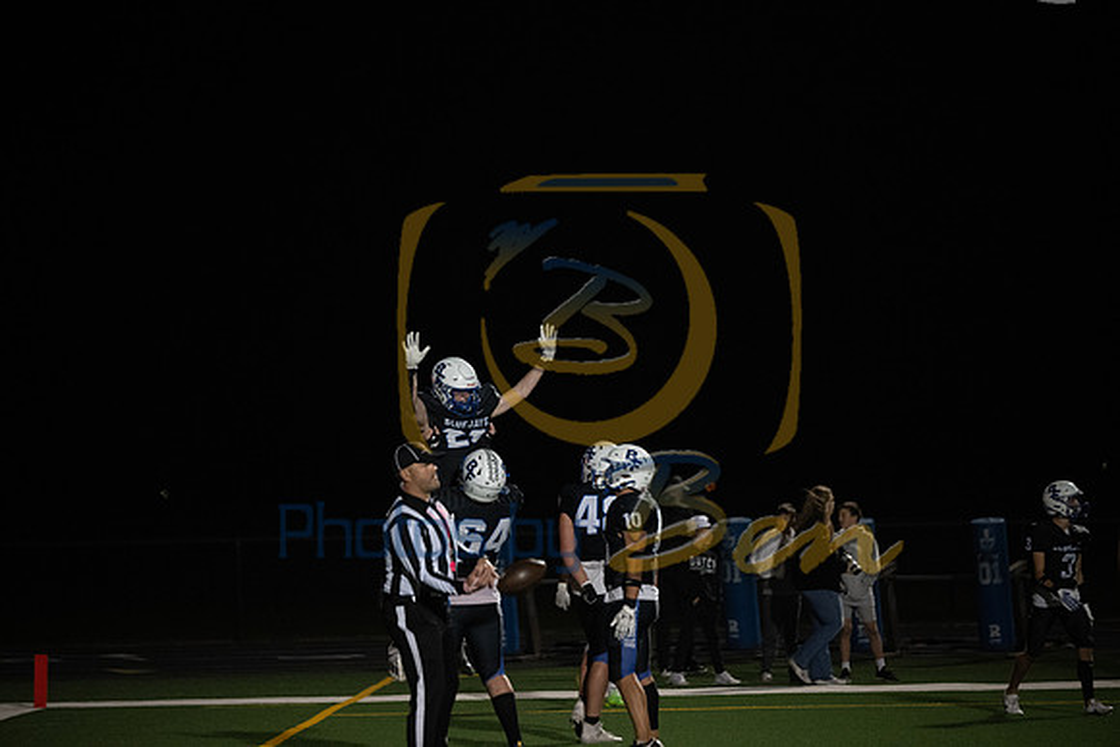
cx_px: 560
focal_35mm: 200
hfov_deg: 10.3
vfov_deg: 6.9
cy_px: 374
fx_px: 6223
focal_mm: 200
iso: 5000
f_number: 2.8
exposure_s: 1/1250
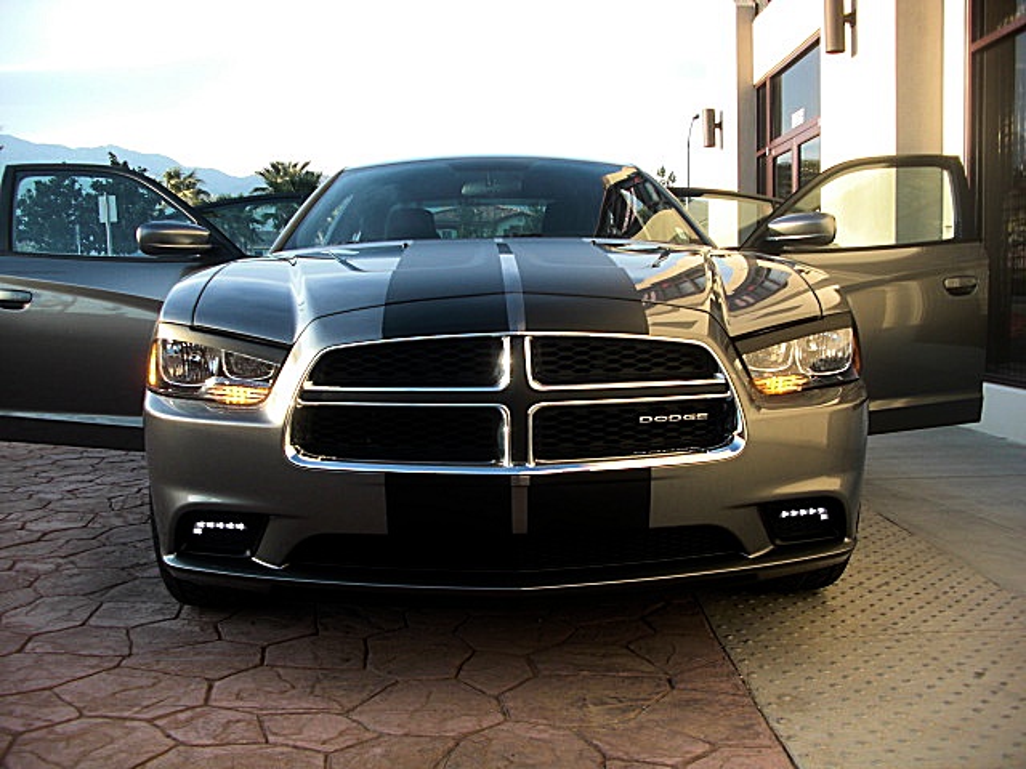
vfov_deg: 39.7
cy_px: 384
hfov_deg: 51.4
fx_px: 1067
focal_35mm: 36
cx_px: 513
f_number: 2.8
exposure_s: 1/160
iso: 50
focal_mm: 6.3
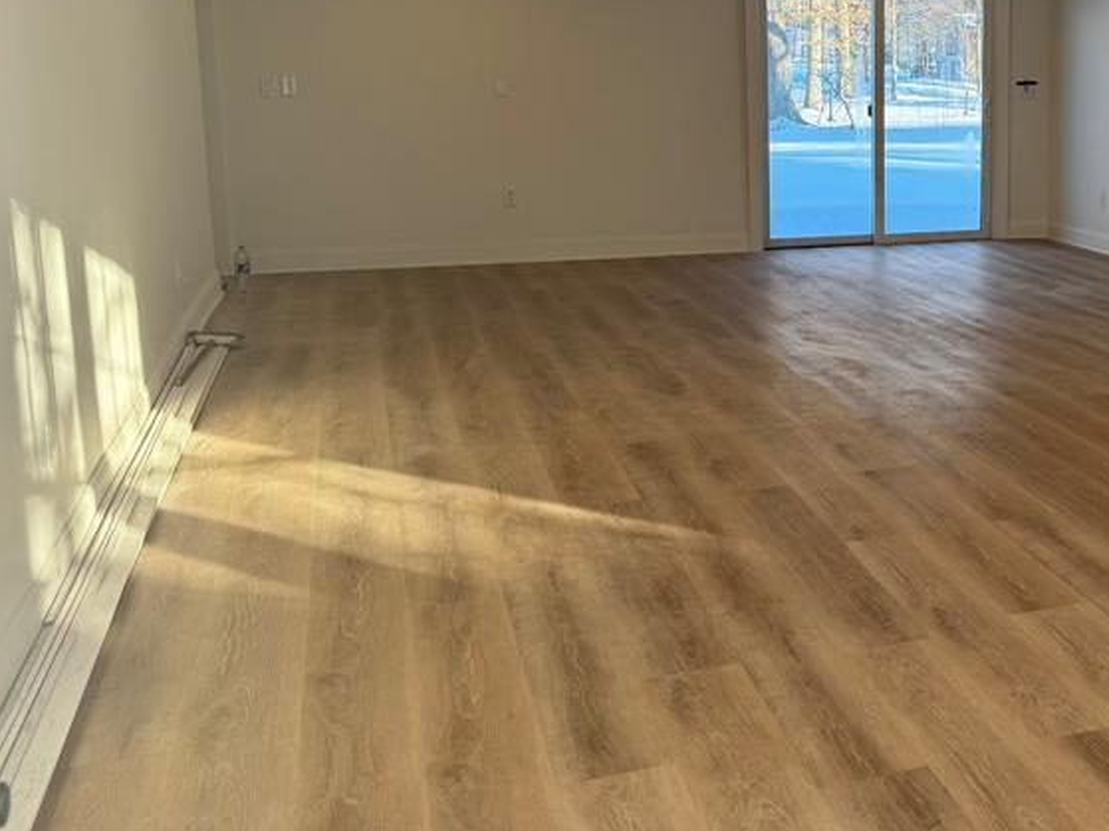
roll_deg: -0.3
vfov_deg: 32.5
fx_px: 1409
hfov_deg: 39.9
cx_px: 992
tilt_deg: -10.0
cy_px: 262
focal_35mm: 44
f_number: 1.78
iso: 80
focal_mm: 6.76
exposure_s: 1/264
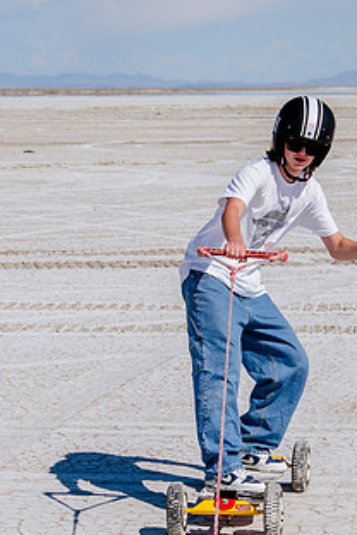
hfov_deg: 9.1
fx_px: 2231
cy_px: 260
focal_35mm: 150
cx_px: 106
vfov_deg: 13.7
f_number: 6.3
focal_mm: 55
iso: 160
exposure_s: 1/1250
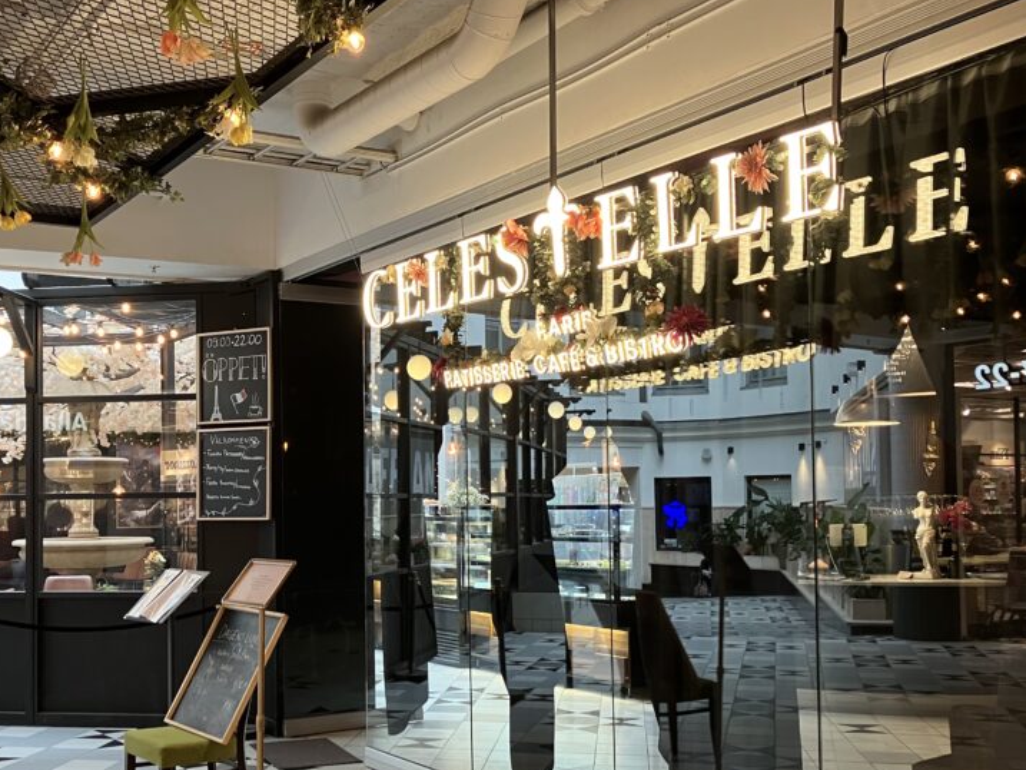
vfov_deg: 35.7
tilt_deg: +1.1
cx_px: 356
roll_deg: +0.4
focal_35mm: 40
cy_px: 494
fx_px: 1186
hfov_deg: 46.2
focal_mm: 3.99
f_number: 1.8
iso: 125
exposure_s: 1/50
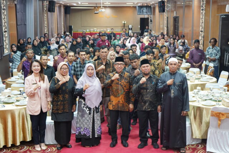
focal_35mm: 51
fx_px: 325
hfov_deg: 38.8
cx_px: 114
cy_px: 76
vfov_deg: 26.5
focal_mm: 51
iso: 4000
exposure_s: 1/50
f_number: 4.5
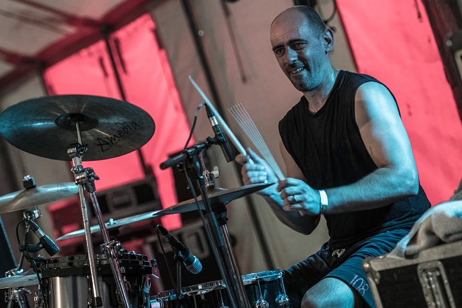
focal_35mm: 150
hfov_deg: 13.7
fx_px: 1925
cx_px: 231
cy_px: 154
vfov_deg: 9.1
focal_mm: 100
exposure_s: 1/100
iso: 2000
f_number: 2.8
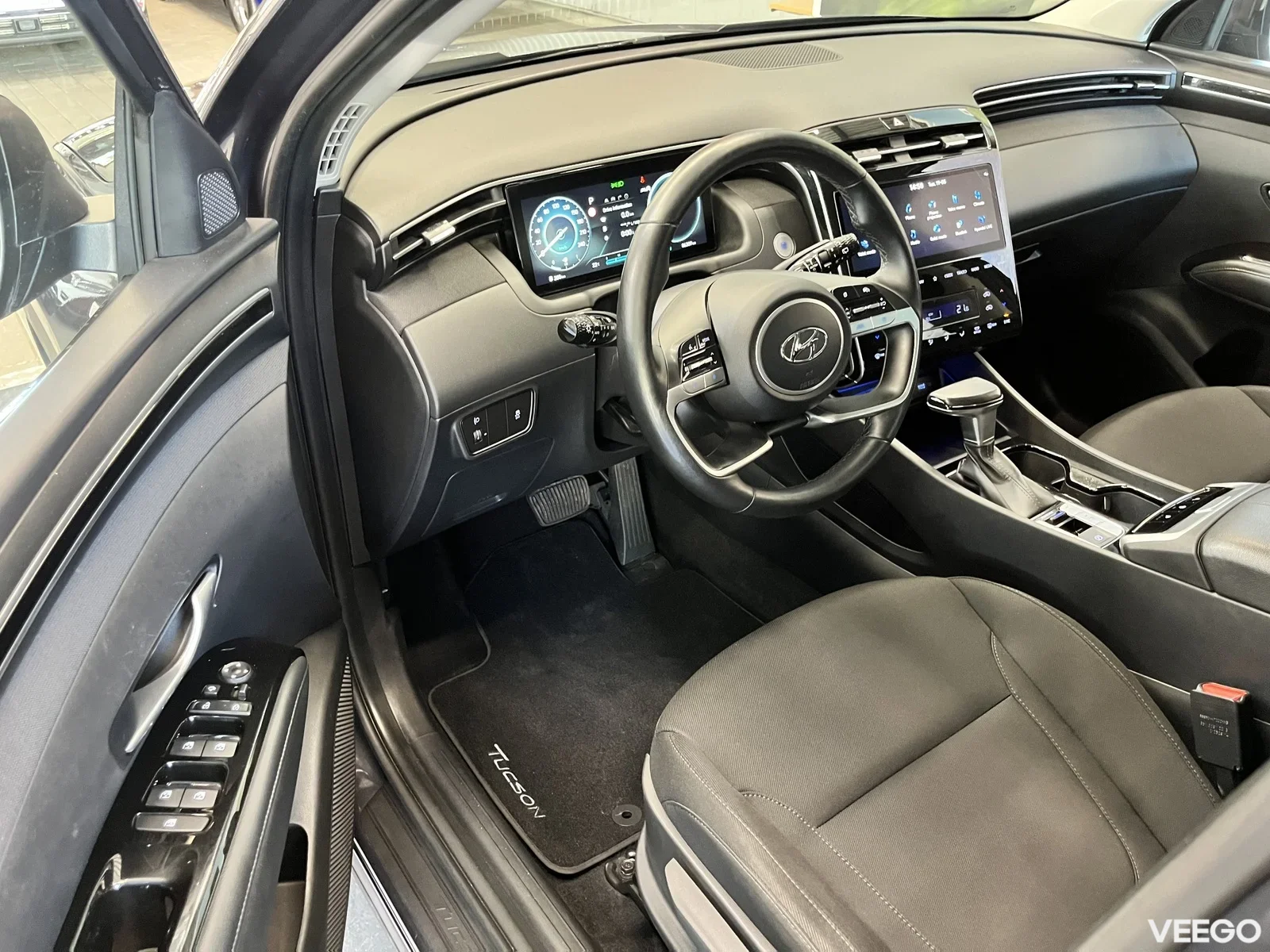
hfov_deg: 67.3
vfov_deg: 53.1
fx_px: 954
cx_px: 635
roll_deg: -0.8
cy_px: 476
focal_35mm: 26
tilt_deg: -34.3
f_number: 1.6
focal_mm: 5.1
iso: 500
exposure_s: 1/40
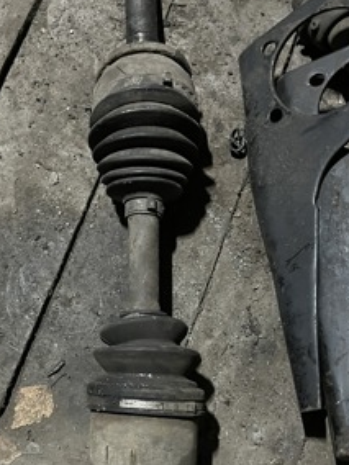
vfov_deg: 42.6
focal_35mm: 44
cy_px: 288
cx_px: 116
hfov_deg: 32.6
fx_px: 591
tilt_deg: -75.1
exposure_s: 1/25
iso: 800
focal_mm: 5.1
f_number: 1.6
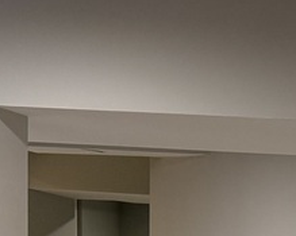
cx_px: 427
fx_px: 1349
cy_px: 684
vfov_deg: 8.5
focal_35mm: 154
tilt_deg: -14.8
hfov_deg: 12.0
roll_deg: -4.3
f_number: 1.78
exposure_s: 1/60
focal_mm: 6.76
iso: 125
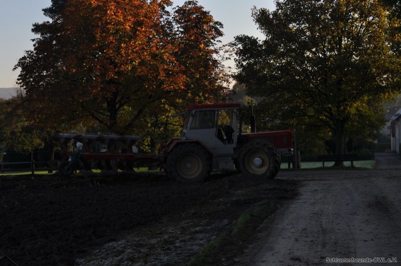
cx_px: 200
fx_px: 751
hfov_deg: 29.9
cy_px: 133
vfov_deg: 20.1
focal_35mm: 68
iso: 200
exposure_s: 1/200
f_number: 9
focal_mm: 45
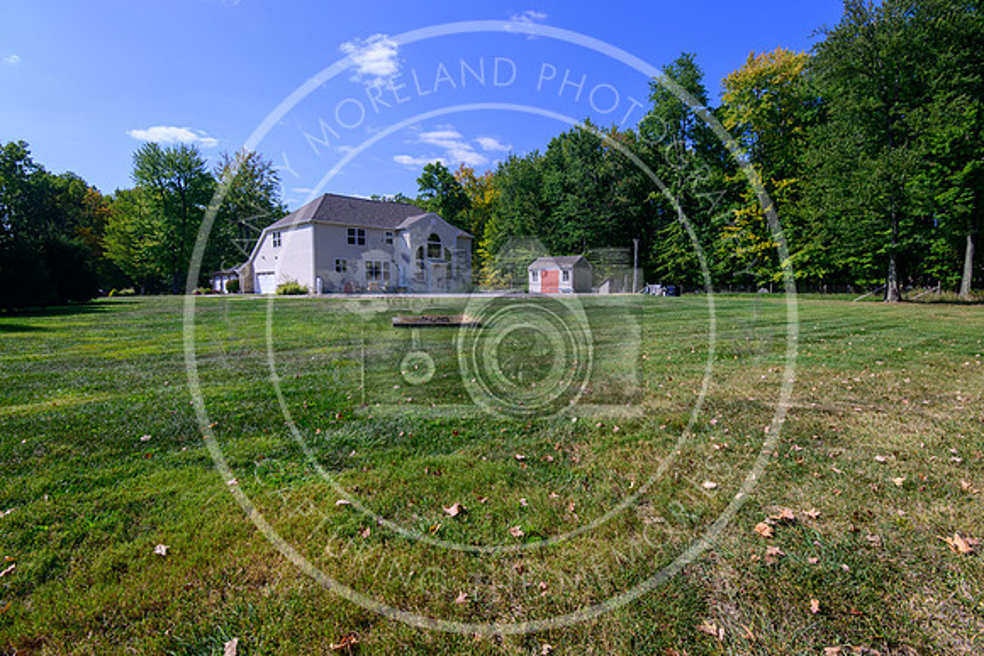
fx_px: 465
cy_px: 328
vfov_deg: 70.5
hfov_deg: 93.3
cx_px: 492
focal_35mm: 17
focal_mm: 17
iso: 100
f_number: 9
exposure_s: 1/160
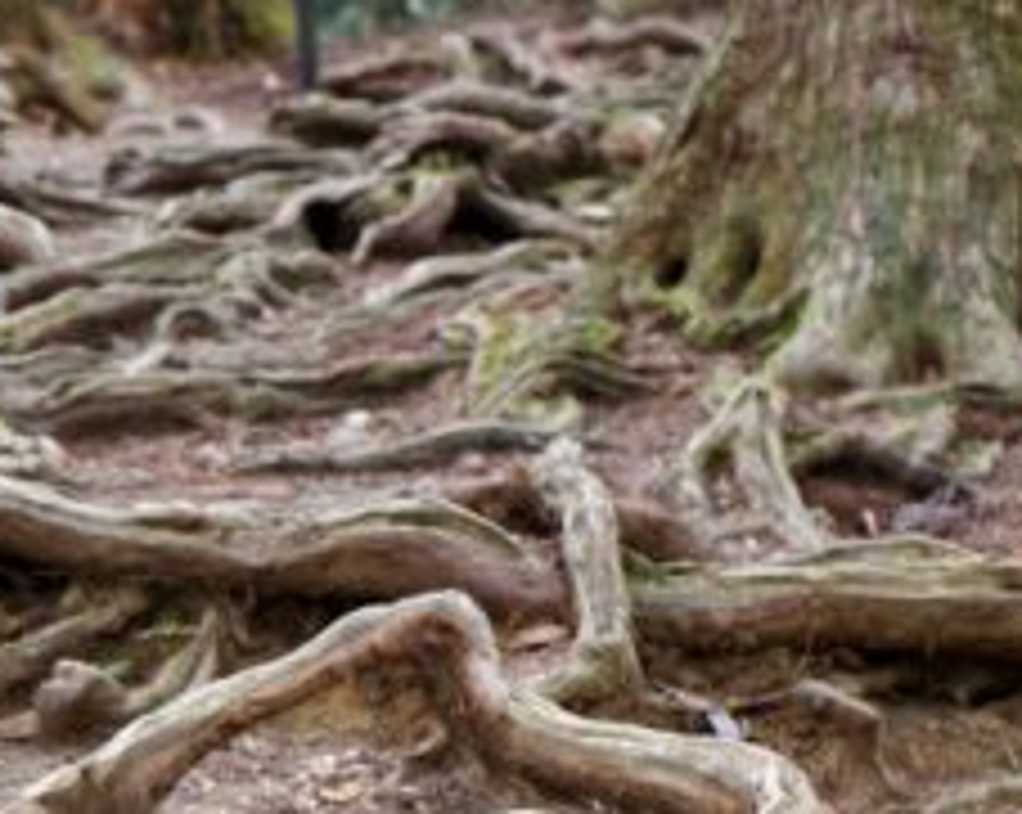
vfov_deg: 7.2
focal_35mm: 212
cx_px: -644
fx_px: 6404
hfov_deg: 8.8
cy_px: 996
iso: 400
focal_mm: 50
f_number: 4.5
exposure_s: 1/80
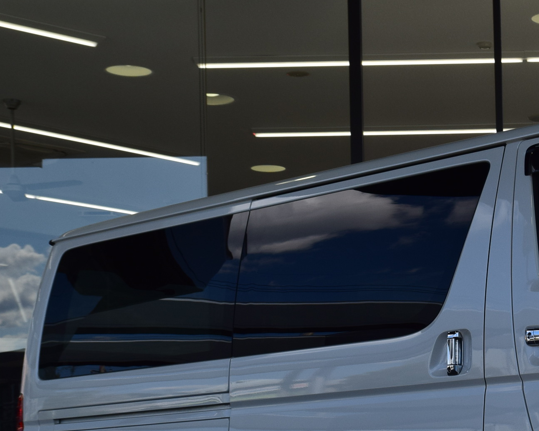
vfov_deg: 13.7
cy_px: 413
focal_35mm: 111
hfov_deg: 16.7
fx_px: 1771
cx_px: 604
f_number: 11
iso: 280
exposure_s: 1/500
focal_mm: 34
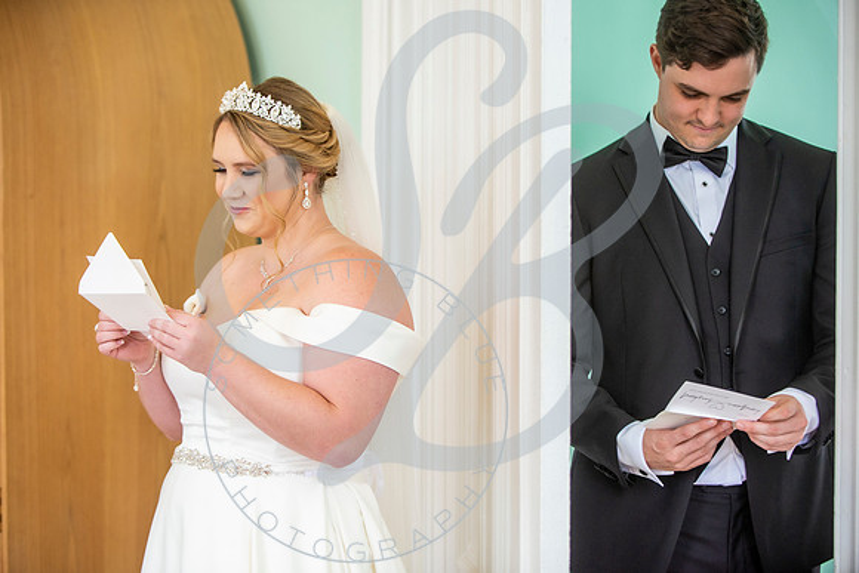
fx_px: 2329
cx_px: 409
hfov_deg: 20.9
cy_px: 288
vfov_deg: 14.0
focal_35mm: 98
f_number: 2.8
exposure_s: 1/200
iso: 500
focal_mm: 90
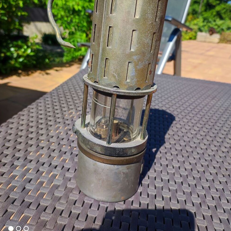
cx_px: 115
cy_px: 91
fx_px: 226
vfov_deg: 53.6
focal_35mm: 30
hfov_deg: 54.0
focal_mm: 4.7
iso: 50
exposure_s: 1/324
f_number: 1.79
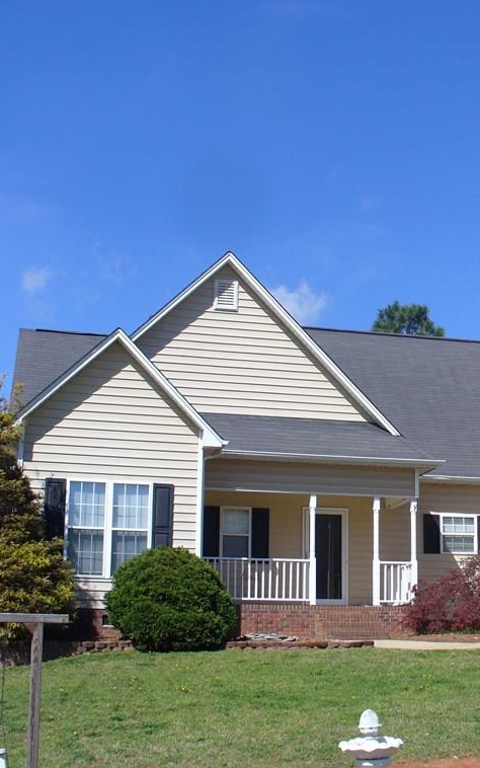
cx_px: 439
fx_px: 1109
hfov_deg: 23.7
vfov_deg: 38.2
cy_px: 385
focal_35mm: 53
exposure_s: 1/400
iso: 80
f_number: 5.6
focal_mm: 6.1
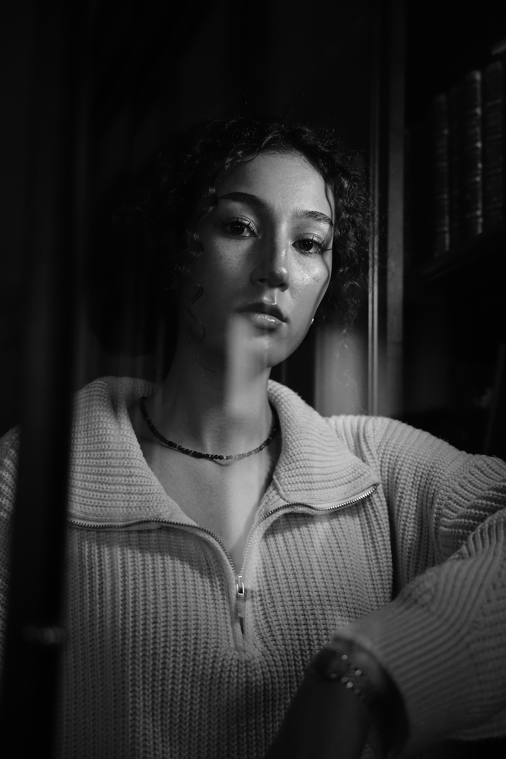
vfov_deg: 39.7
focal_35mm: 50
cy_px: 380
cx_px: 253
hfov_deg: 27.0
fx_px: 1052
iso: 5000
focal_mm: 49.9
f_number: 2.8
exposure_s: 1/160
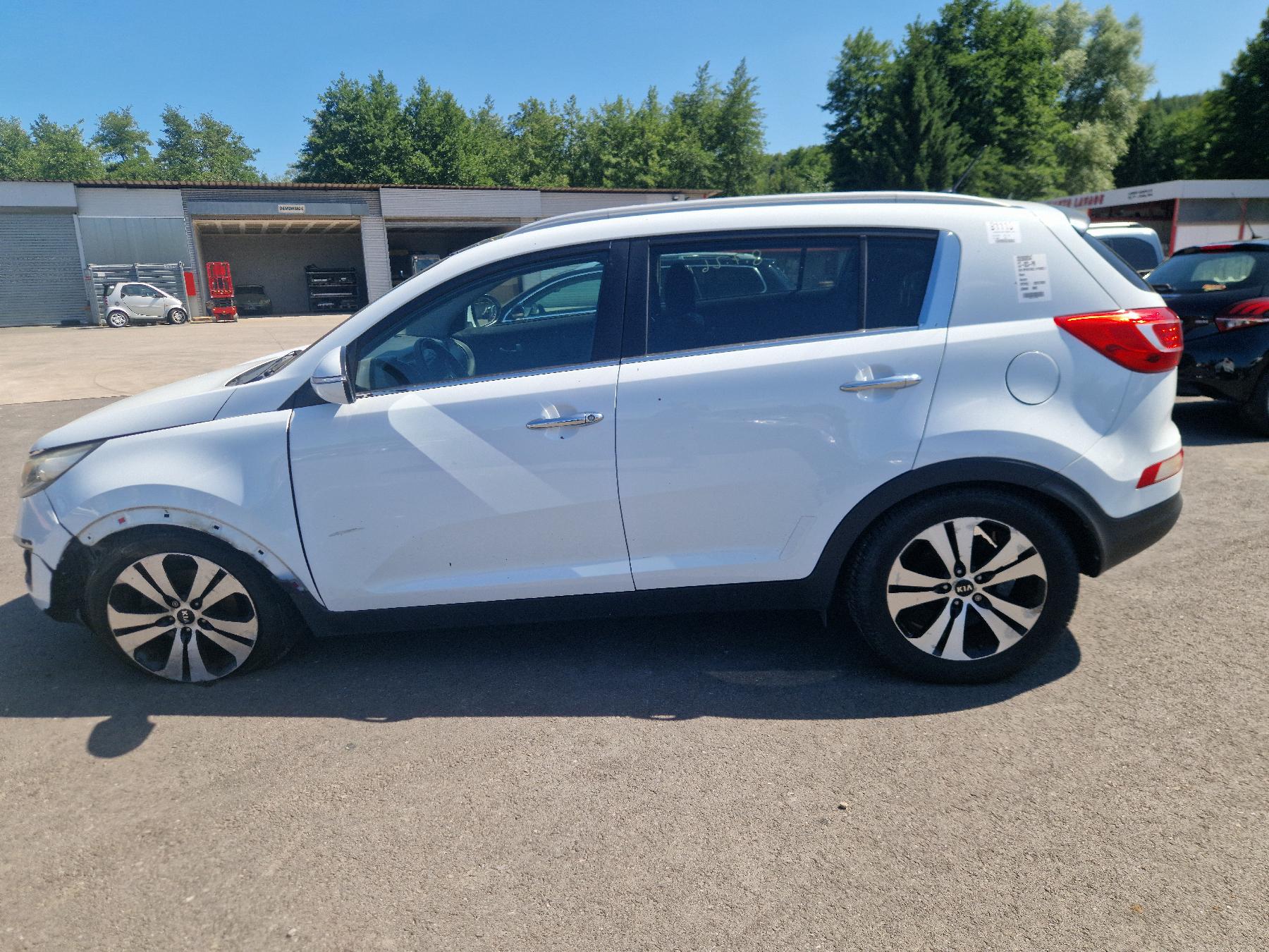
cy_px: 476
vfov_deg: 58.9
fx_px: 843
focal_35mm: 23
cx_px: 634
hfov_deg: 73.9
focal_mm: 5.4
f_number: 1.8
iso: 50
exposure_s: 1/1111
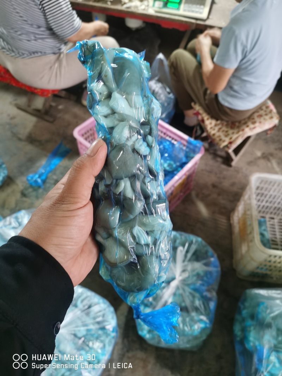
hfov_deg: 51.3
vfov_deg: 65.3
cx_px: 141
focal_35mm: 27
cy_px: 188
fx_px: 293
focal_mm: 5.58
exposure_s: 1/25
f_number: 1.8
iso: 400
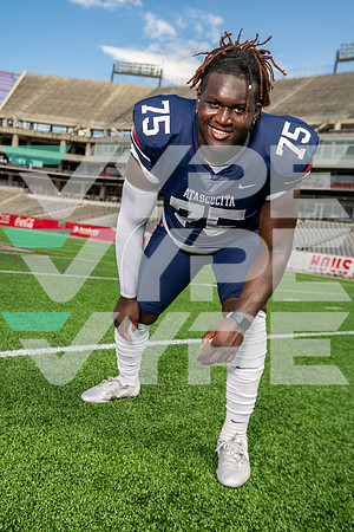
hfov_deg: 36.9
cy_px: 266
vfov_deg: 53.1
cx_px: 177
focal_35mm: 36
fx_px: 531
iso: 100
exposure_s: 1/320
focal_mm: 36
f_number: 5
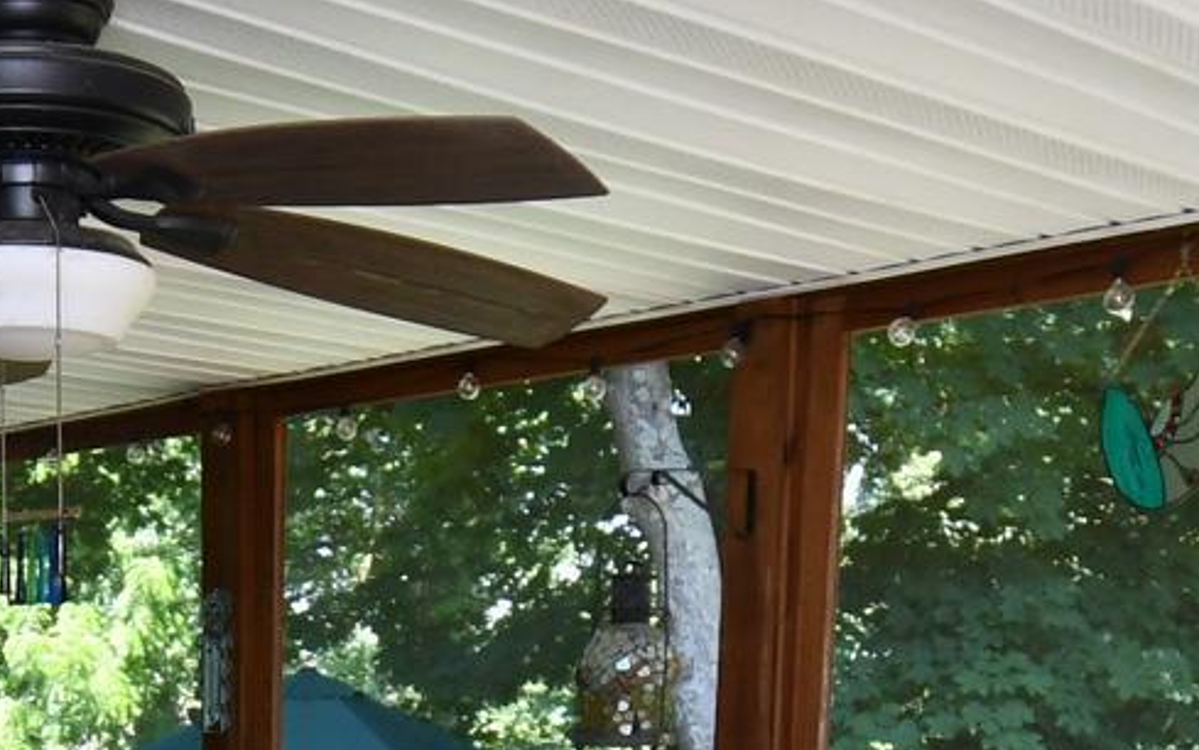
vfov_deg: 18.4
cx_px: 120
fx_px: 2092
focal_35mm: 64
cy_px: 1062
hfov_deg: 30.6
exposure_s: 1/250
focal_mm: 10
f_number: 4.5
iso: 640
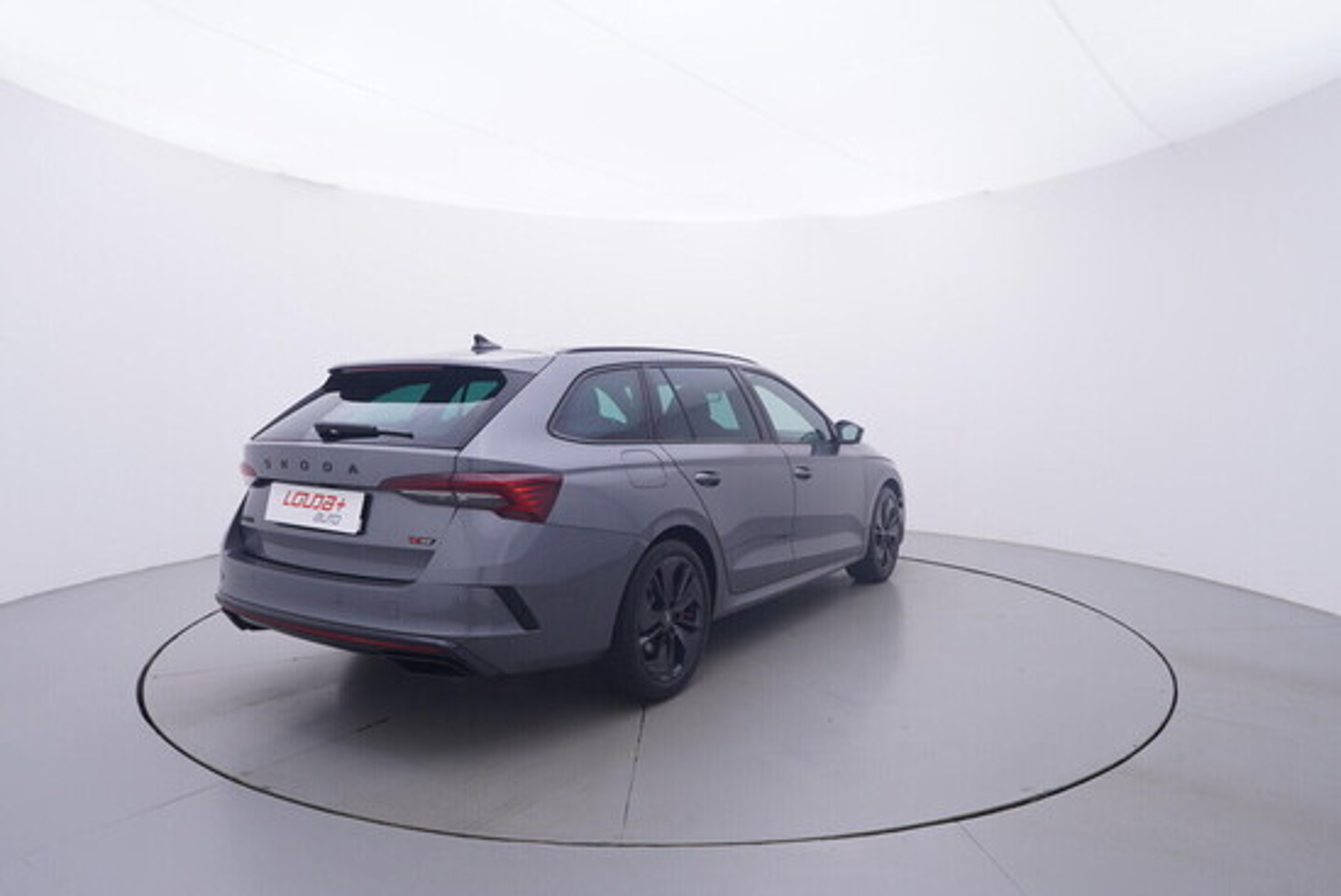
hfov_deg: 77.3
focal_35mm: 22
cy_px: 448
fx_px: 839
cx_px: 670
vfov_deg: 56.2
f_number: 5
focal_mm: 15
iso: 200
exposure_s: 1/80
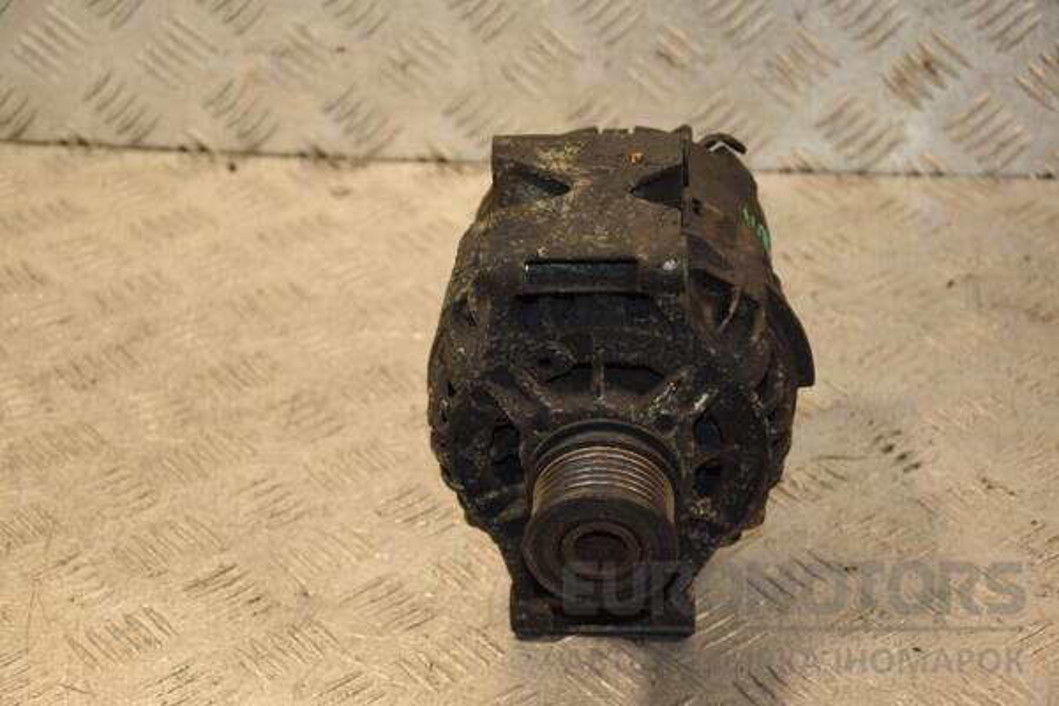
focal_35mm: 87
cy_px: 353
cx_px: 530
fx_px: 2559
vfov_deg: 15.7
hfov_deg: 23.4
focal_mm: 58
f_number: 5
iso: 800
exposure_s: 1/125
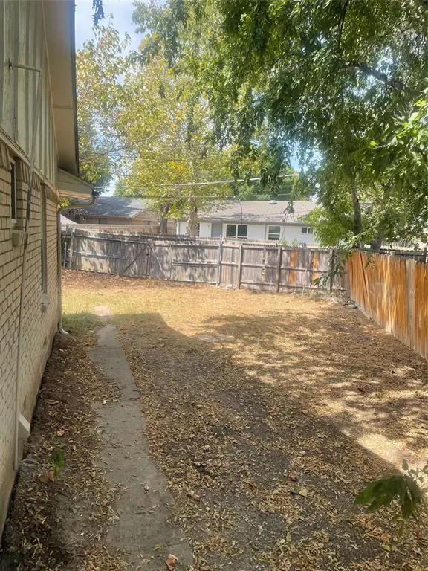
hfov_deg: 53.1
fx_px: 429
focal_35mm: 26
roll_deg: -1.4
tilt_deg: -7.2
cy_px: 286
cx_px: 214
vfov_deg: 67.3
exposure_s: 1/955
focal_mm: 4.2
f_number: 1.6
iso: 32
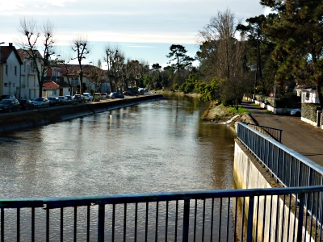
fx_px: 485
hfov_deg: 36.8
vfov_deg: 28.0
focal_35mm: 52
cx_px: 162
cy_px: 121
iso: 80
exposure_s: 1/800
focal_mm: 8.6
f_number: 3.3
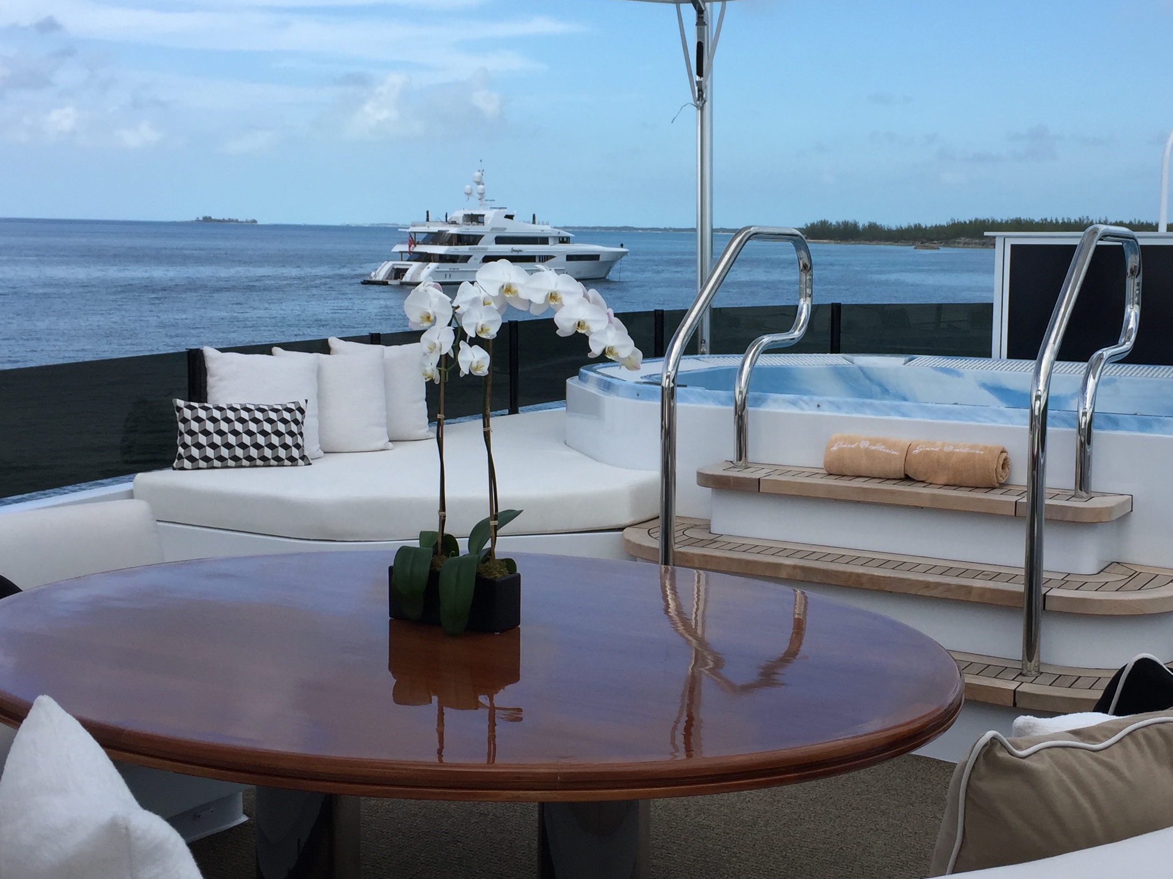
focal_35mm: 44
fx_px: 1491
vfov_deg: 32.9
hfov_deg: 42.7
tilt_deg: -6.9
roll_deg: -1.6
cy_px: 400
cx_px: 710
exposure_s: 1/1464
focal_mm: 4.15
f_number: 2.2
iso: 32
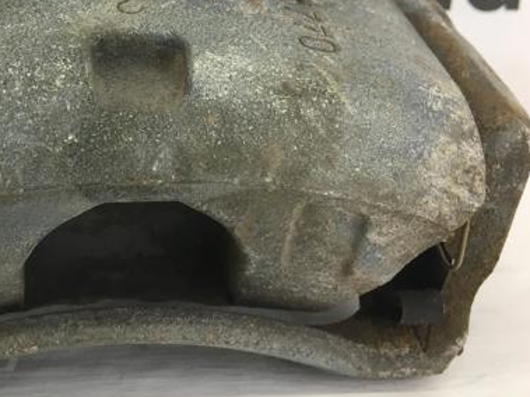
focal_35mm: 49
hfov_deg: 37.5
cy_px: 102
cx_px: 103
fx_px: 750
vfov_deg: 29.2
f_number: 2.2
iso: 25
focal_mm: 4.15
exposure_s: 1/33
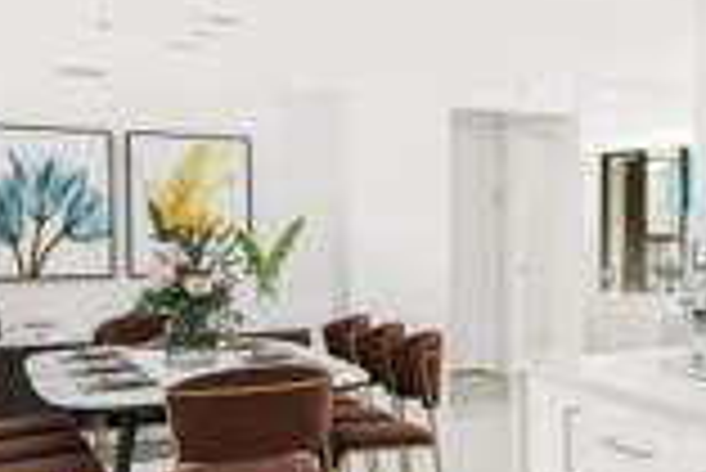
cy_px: 254
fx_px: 962
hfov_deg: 31.6
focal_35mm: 49
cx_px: 904
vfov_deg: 27.6
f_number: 7.1
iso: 800
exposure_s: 1/100
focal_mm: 16
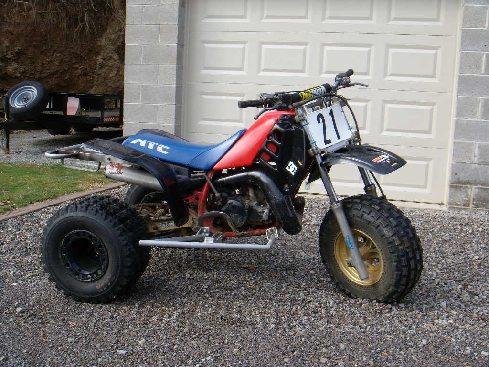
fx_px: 537
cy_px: 184
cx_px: 244
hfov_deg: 49.0
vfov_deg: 37.7
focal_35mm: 38
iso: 64
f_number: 5.7
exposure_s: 1/175
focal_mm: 6.4
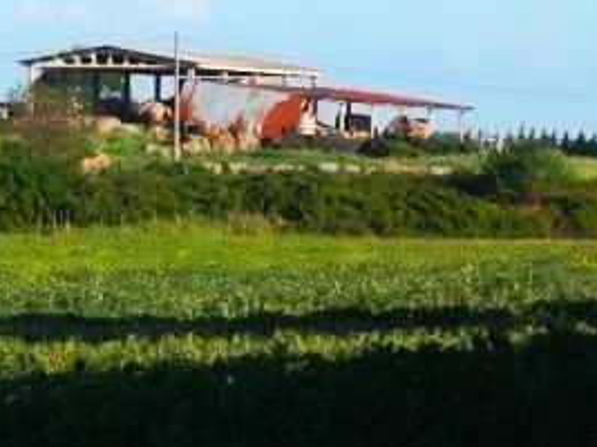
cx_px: 49
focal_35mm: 404
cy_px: 22
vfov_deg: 3.7
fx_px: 6964
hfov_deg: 4.9
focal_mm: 24.5
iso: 80
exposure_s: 1/240
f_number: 5.9
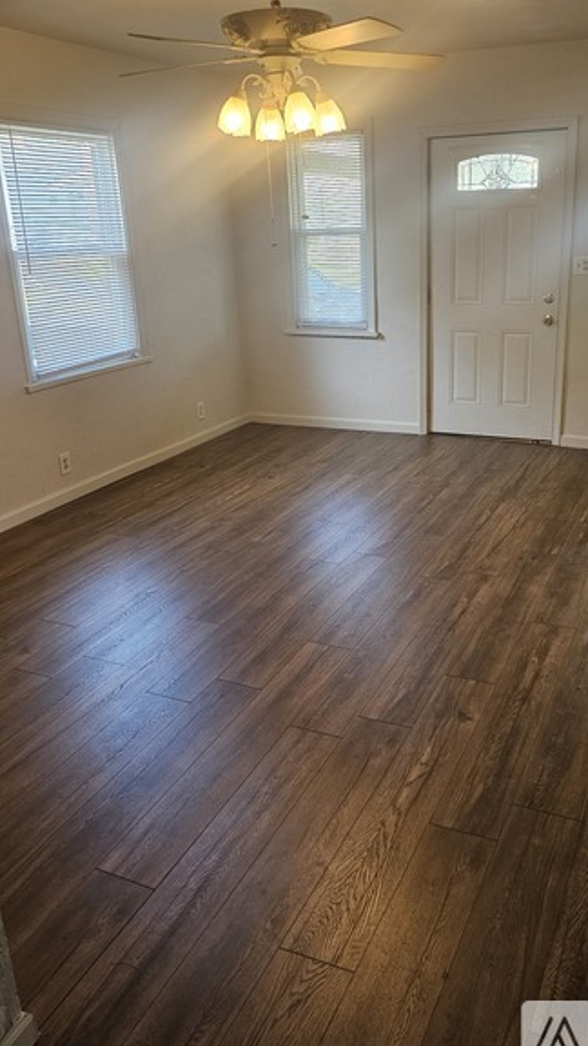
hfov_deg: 40.0
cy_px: 468
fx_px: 804
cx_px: 361
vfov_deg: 65.9
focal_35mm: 29
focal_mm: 6.3
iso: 125
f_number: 1.7
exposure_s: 1/120
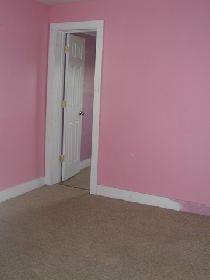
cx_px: 105
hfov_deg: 32.9
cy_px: 140
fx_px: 356
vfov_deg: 42.9
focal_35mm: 44
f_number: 4
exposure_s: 1/40
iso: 320
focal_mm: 7.7
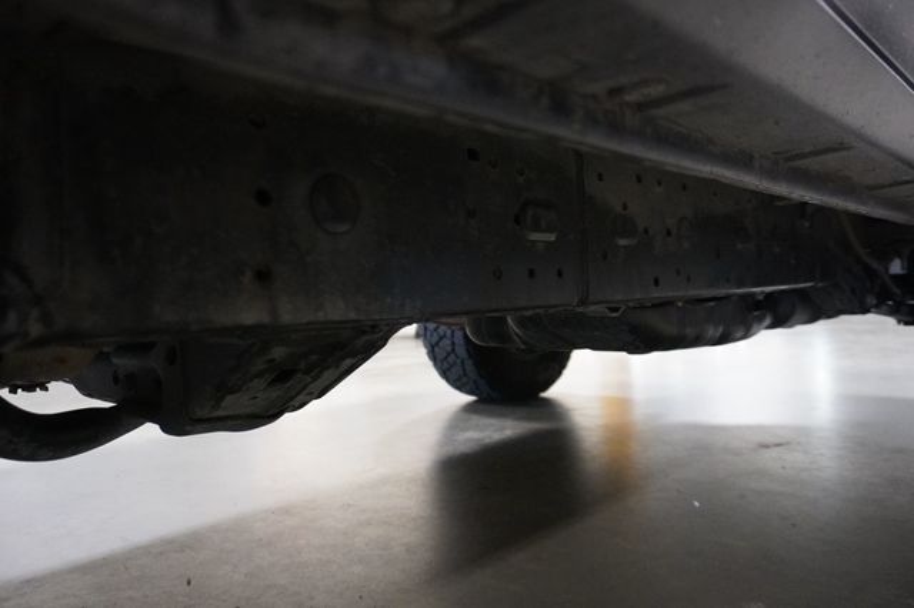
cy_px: 304
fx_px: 685
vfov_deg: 47.9
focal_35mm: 27
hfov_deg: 67.4
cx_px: 457
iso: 6400
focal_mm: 18
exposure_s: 1/60
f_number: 4
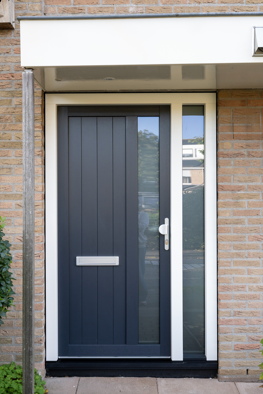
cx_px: 132
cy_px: 197
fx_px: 471
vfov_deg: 45.4
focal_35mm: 43
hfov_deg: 31.2
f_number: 10
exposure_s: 1/125
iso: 1600
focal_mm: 43
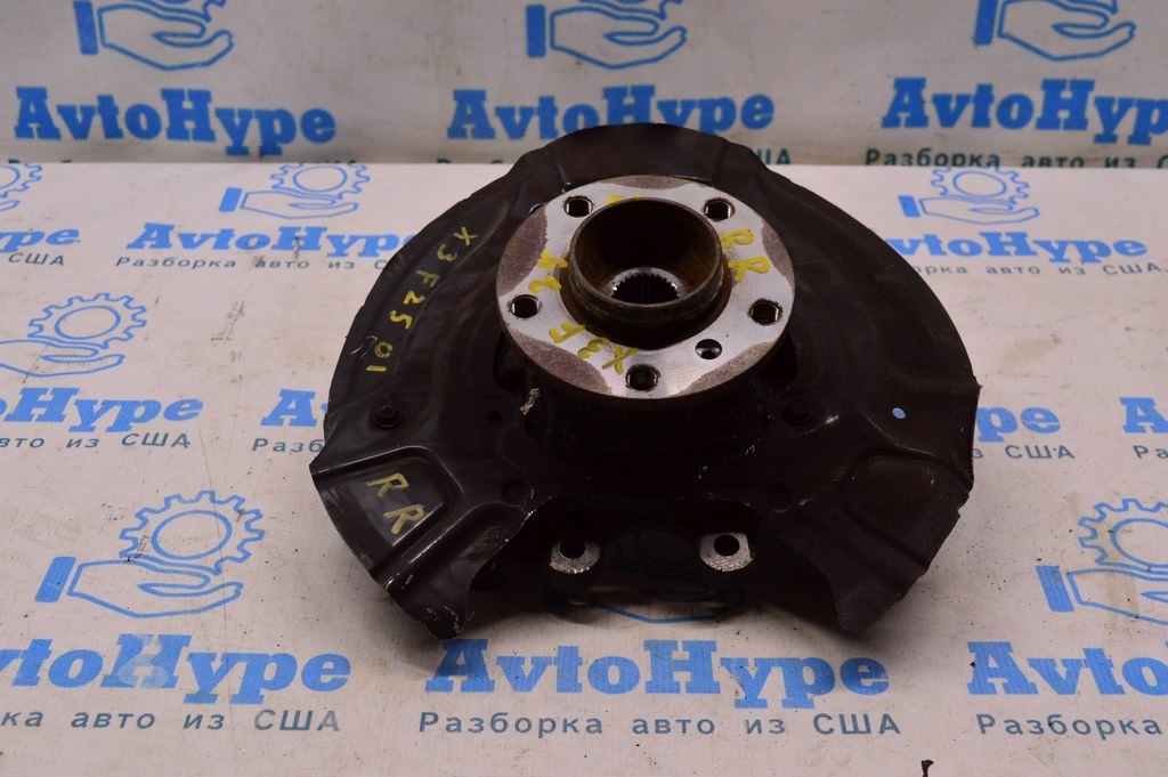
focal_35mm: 45
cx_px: 584
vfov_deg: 29.8
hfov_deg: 43.6
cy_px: 388
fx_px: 1459
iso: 1600
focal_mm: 30
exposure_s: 1/160
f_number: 8
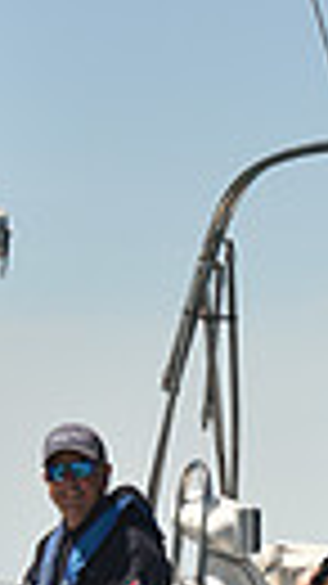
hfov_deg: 3.7
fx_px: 5047
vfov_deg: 6.6
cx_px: 164
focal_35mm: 326
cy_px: 612
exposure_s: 1/800
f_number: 5.6
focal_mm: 70
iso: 250
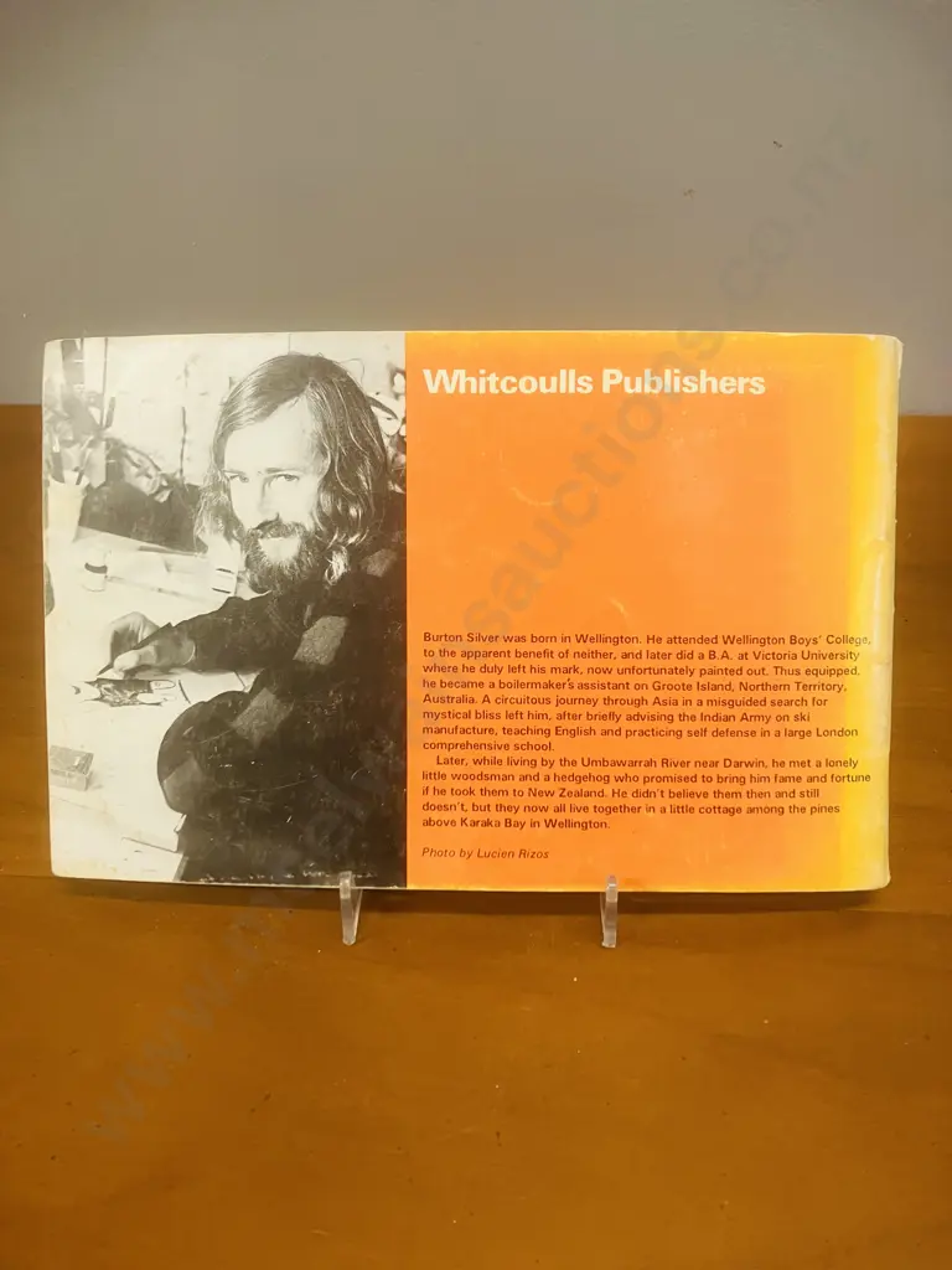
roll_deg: +0.5
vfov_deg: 63.4
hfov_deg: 49.7
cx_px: 476
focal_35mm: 28
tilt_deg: -33.0
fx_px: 1027
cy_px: 635
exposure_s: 1/50
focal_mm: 3.99
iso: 100
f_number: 1.8
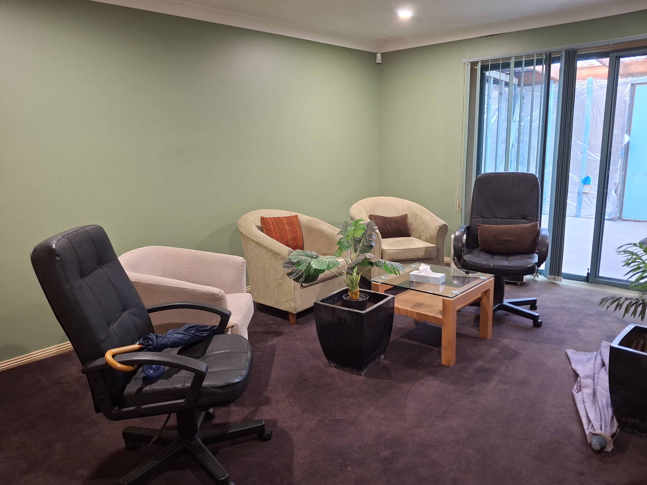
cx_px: 324
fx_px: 467
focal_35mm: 25
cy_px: 242
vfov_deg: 54.9
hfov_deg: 69.4
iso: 250
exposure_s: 1/33
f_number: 1.8
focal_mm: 4.69
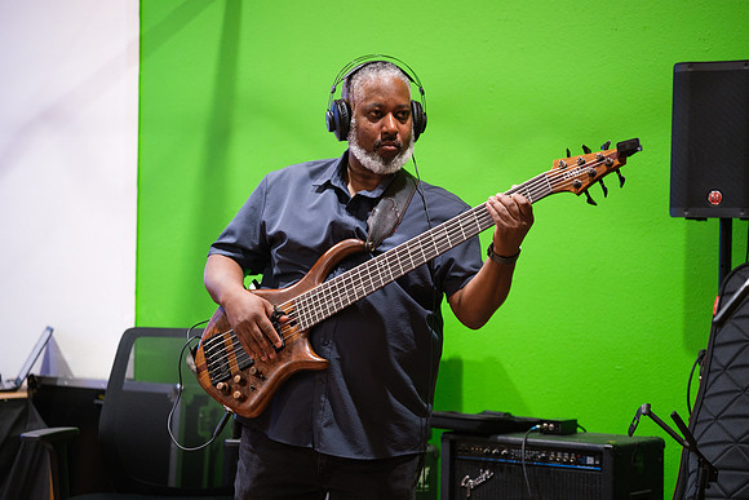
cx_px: 374
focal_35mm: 84
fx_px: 1748
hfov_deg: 24.2
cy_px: 250
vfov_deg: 16.3
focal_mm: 56
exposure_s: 1/30
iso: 1000
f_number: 2
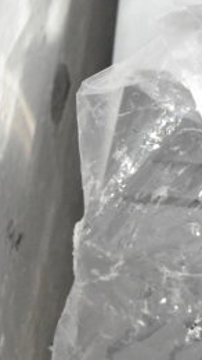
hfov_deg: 6.3
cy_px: -103
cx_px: 328
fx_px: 1793
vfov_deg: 11.2
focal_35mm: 188
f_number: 4.5
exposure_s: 1/50
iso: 3600
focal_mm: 34
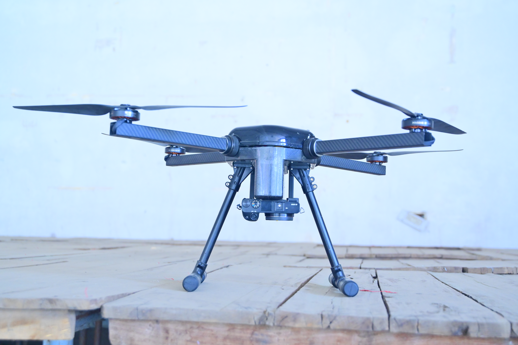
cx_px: 259
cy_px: 172
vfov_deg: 31.2
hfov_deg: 45.4
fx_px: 619
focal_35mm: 43
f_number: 4.5
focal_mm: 43
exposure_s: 1/125
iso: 2000
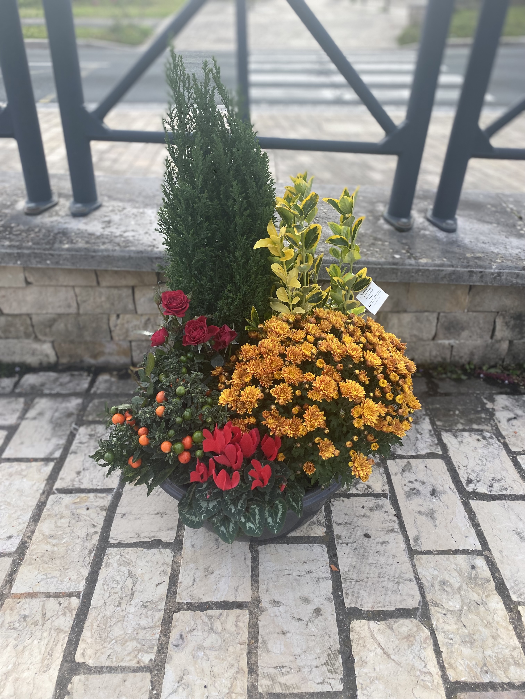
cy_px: 350
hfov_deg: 53.1
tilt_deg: -34.1
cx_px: 262
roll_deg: +0.7
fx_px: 526
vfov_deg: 67.3
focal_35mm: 26
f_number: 1.8
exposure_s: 1/669
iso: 32
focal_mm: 4.25
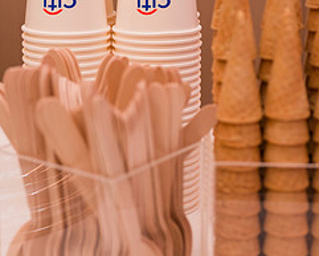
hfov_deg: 21.7
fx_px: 831
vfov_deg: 17.4
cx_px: 110
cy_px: 65
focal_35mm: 88
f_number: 3.2
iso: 800
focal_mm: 38
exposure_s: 1/160
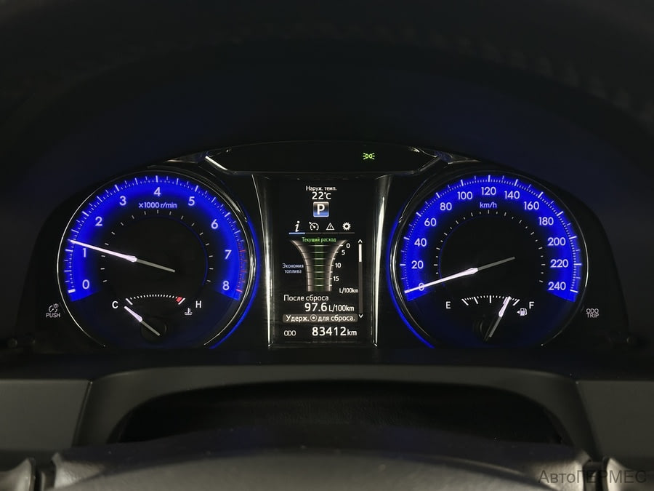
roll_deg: -0.2
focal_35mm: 48
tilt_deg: -20.7
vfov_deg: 30.3
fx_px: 907
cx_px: 327
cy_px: 246
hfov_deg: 39.7
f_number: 1.78
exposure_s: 1/33
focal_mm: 6.86
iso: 200
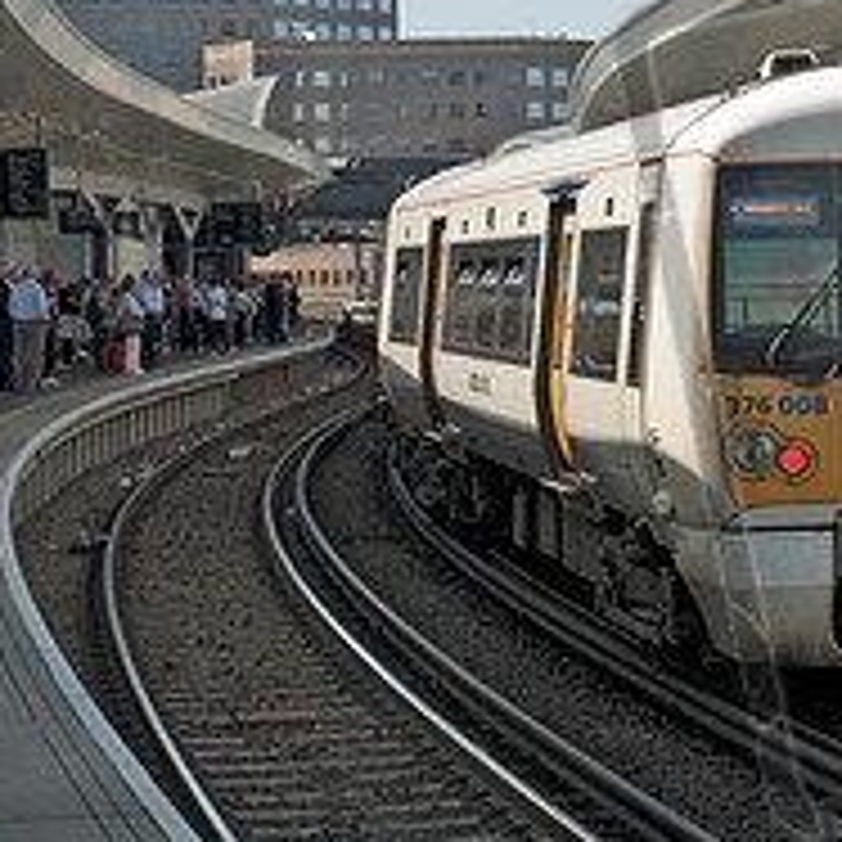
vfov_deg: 12.6
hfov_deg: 12.0
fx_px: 3806
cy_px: 317
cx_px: 1265
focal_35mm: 138
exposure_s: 1/250
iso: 200
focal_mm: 35
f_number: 8
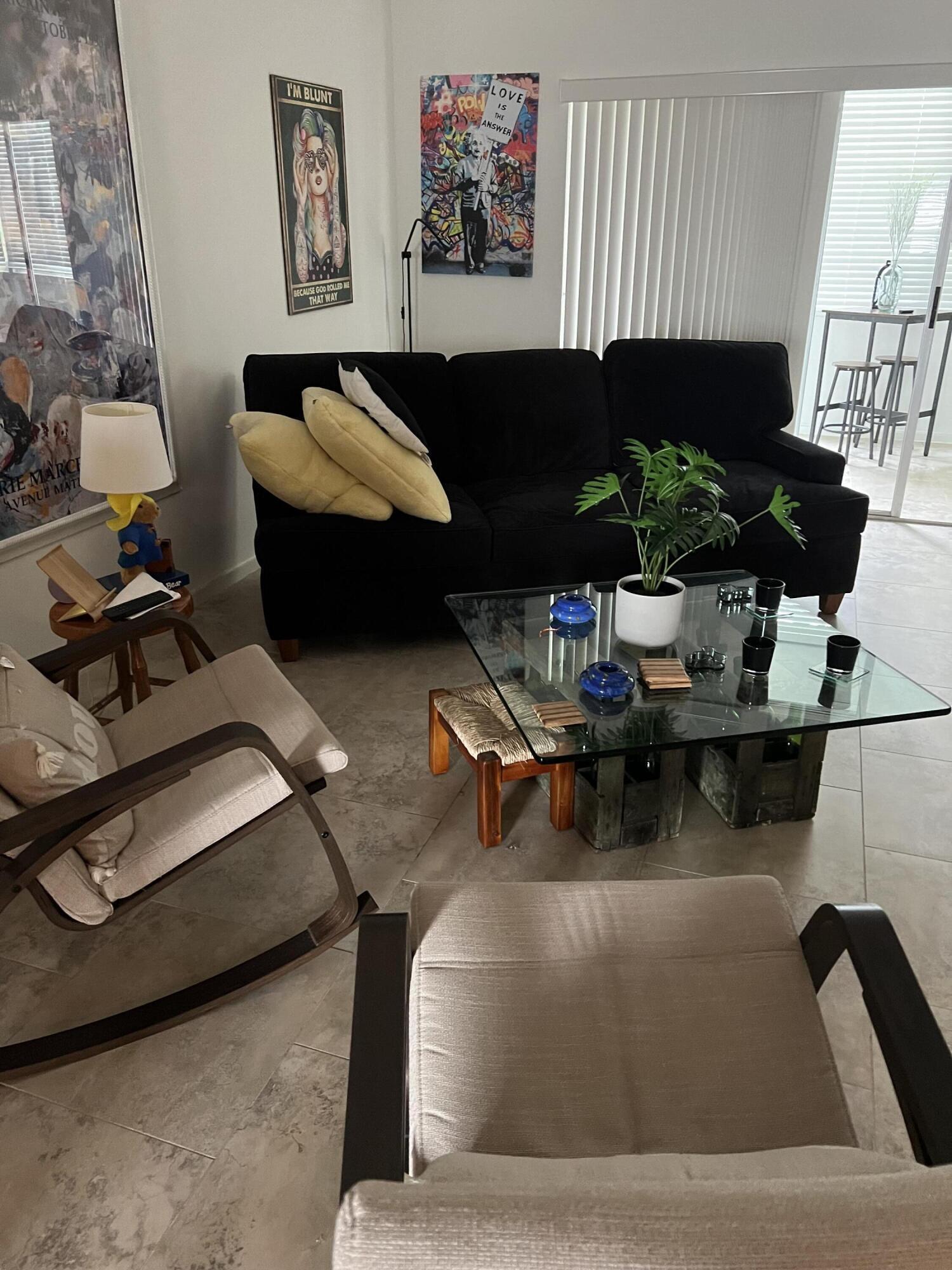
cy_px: 635
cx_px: 476
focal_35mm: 26
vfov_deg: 67.3
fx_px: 953
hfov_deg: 53.1
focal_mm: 5.7
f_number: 1.5
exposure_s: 1/40
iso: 640
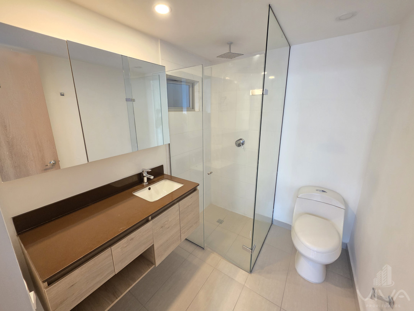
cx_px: 207
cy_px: 156
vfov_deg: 89.9
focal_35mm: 13
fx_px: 155
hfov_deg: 106.2
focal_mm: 2.2
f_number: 1.9
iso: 640
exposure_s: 1/60
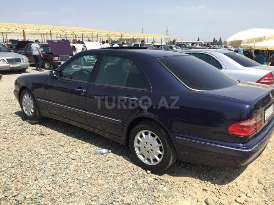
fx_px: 230
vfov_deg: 48.2
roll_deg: -0.7
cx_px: 137
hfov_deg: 61.7
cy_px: 102
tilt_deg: -13.9
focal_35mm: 29
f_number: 2.2
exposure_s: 1/1276
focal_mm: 4.15
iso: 32
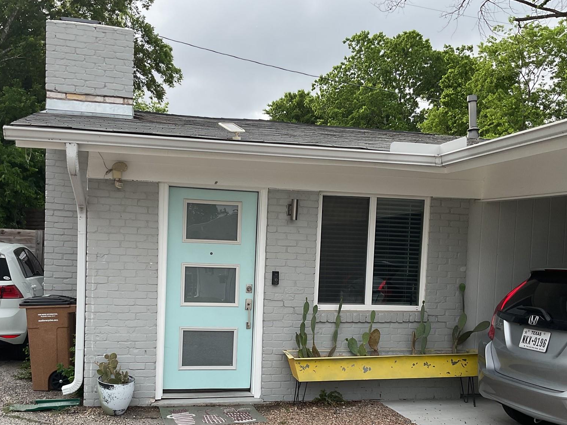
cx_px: 252
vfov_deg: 36.5
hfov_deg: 47.8
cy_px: 279
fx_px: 639
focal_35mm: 39
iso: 16
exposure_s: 1/829
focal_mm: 3
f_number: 1.8
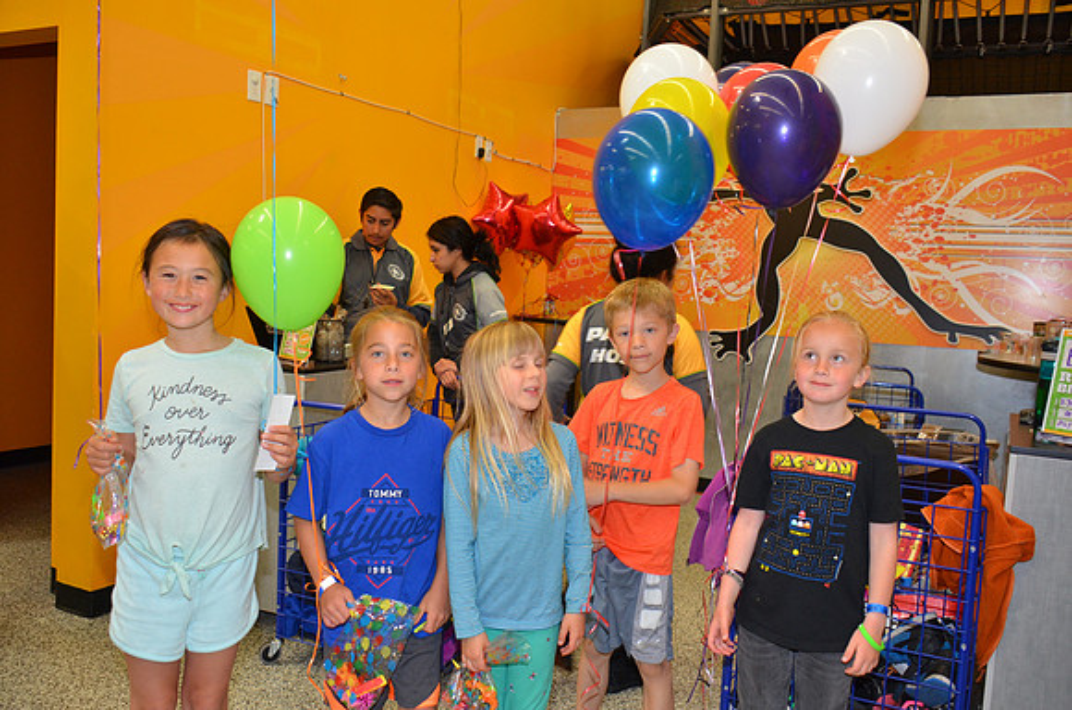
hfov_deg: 57.3
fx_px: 981
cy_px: 355
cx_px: 536
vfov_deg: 39.8
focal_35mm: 33
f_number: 4
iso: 800
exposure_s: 1/60
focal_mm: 22
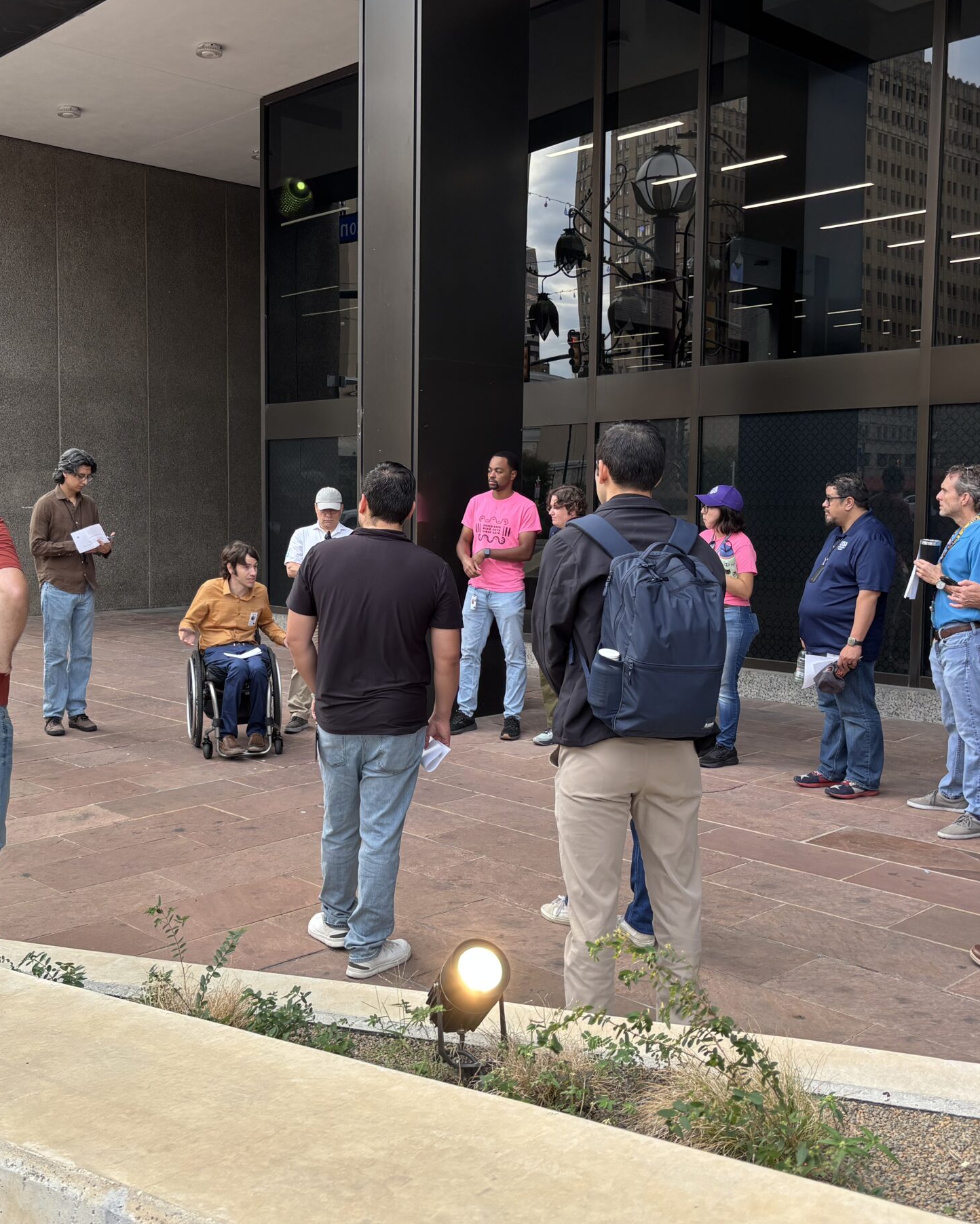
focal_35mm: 36
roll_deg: -0.7
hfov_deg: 40.9
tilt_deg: -3.8
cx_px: 377
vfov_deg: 50.3
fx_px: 1305
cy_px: 590
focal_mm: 5.96
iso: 32
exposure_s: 1/127
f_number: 1.6
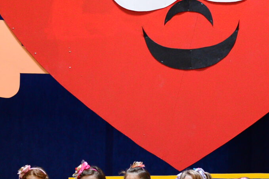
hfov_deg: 15.5
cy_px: 120
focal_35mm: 132
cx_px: 197
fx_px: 986
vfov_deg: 10.4
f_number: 4
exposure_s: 1/50
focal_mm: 35
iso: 2000
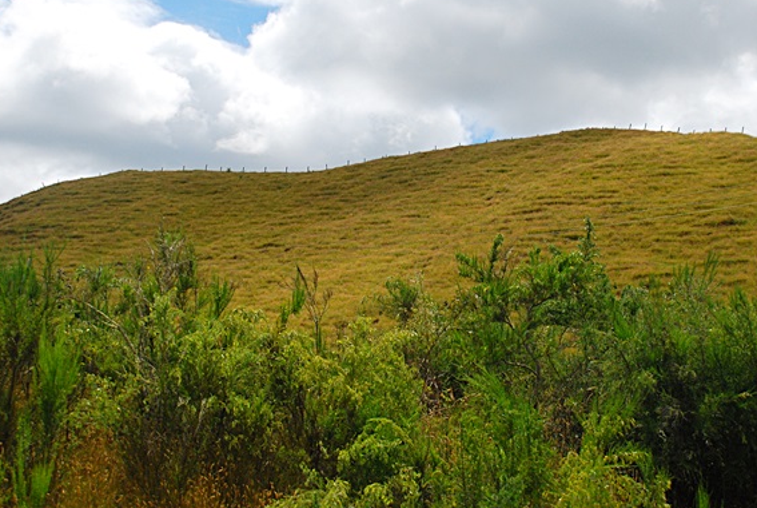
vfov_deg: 24.6
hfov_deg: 36.2
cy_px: 191
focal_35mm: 55
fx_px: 1158
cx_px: 409
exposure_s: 1/4000
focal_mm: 26
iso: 400
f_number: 4
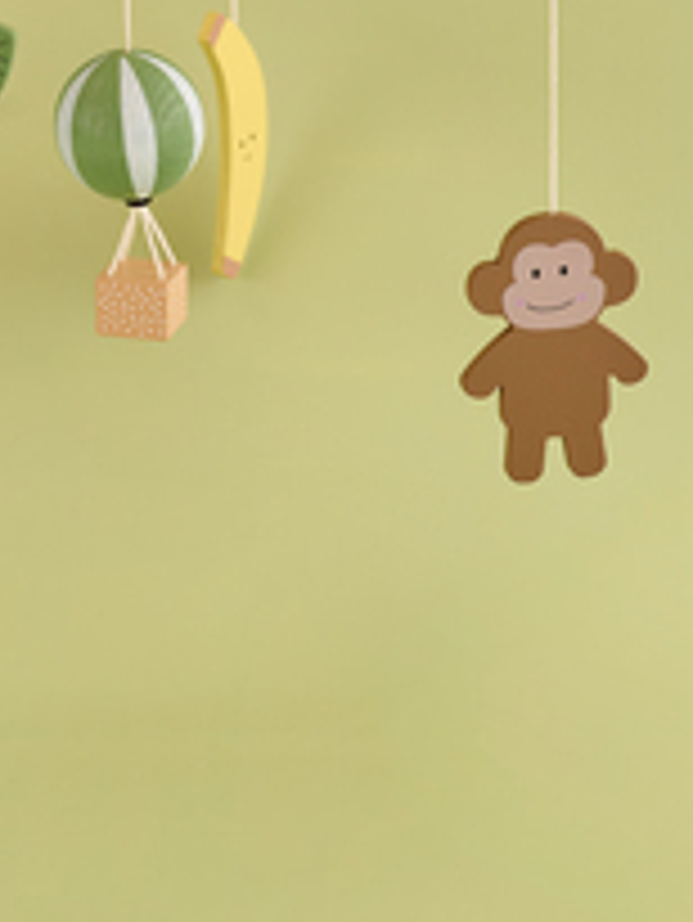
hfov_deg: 11.3
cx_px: 104
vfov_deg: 14.8
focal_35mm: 131
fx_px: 3493
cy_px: 36
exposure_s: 1/160
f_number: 5.6
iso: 100
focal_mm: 70
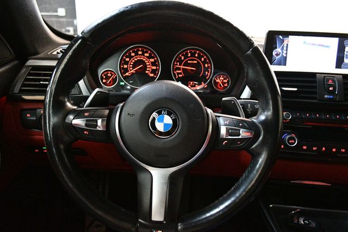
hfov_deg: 67.4
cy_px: 116
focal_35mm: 27
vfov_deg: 47.9
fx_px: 261
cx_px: 174
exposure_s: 1/60
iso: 8000
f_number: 3.5
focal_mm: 18
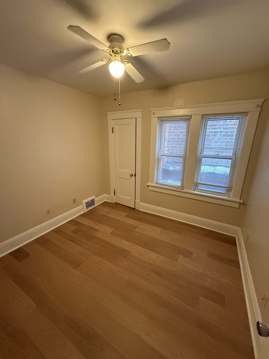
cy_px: 180
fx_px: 145
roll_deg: -1.4
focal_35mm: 14
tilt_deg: -14.9
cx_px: 134
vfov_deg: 102.1
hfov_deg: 85.7
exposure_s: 1/60
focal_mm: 2.22
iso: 800
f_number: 2.2
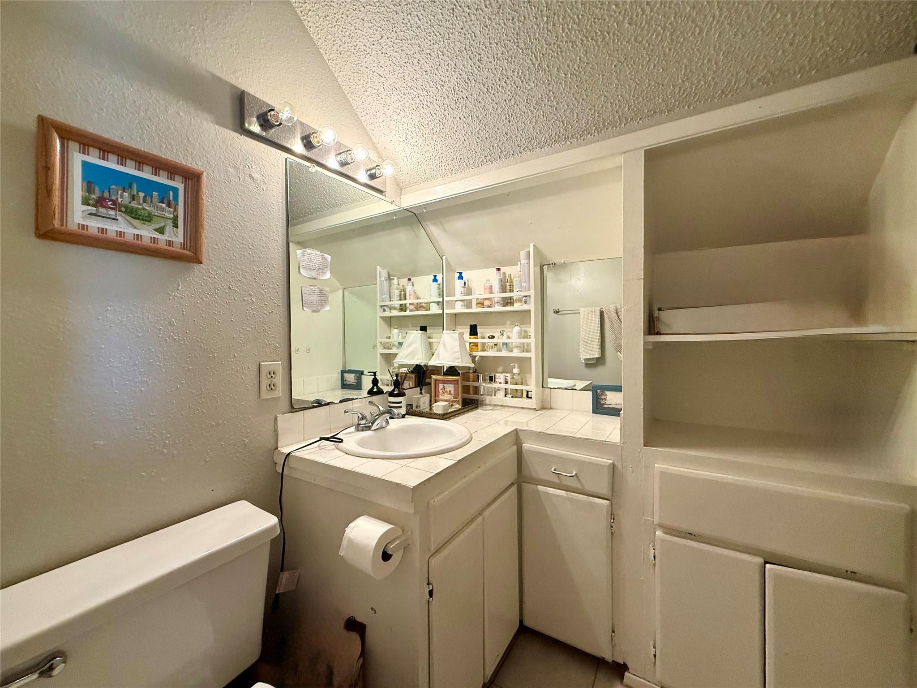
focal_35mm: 14
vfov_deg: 85.7
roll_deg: +0.6
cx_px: 458
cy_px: 344
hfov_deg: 102.1
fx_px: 371
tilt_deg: -0.2
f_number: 2.2
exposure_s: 1/120
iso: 200
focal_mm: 2.22
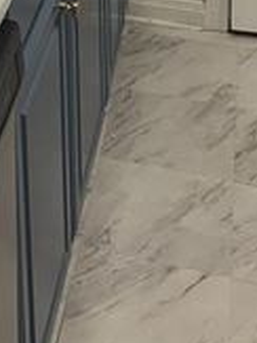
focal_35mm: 98
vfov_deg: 16.2
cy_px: -308
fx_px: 971
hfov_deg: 14.2
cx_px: -114
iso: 200
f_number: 1.78
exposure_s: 1/120
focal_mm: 6.76
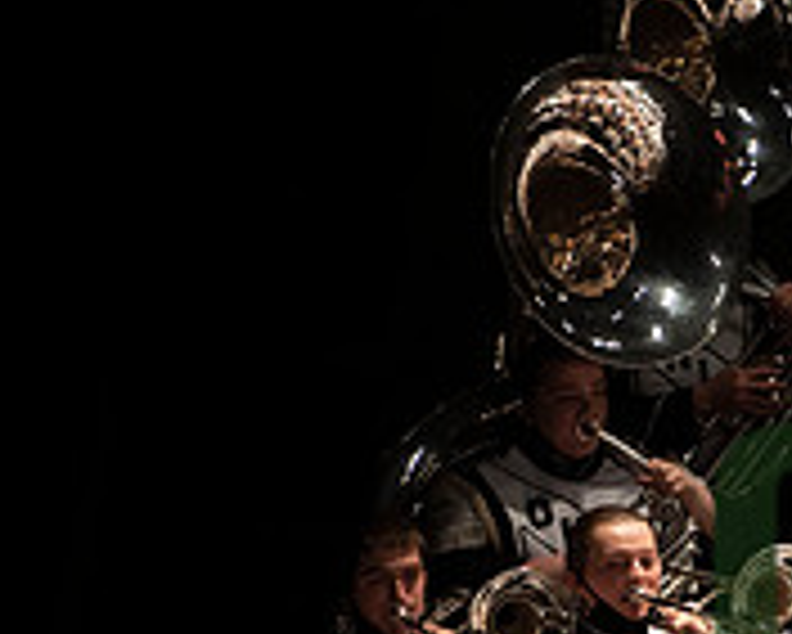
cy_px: 634
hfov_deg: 3.1
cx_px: 1053
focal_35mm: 618
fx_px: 14494
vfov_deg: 2.5
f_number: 2.8
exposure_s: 1/500
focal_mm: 200
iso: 2500
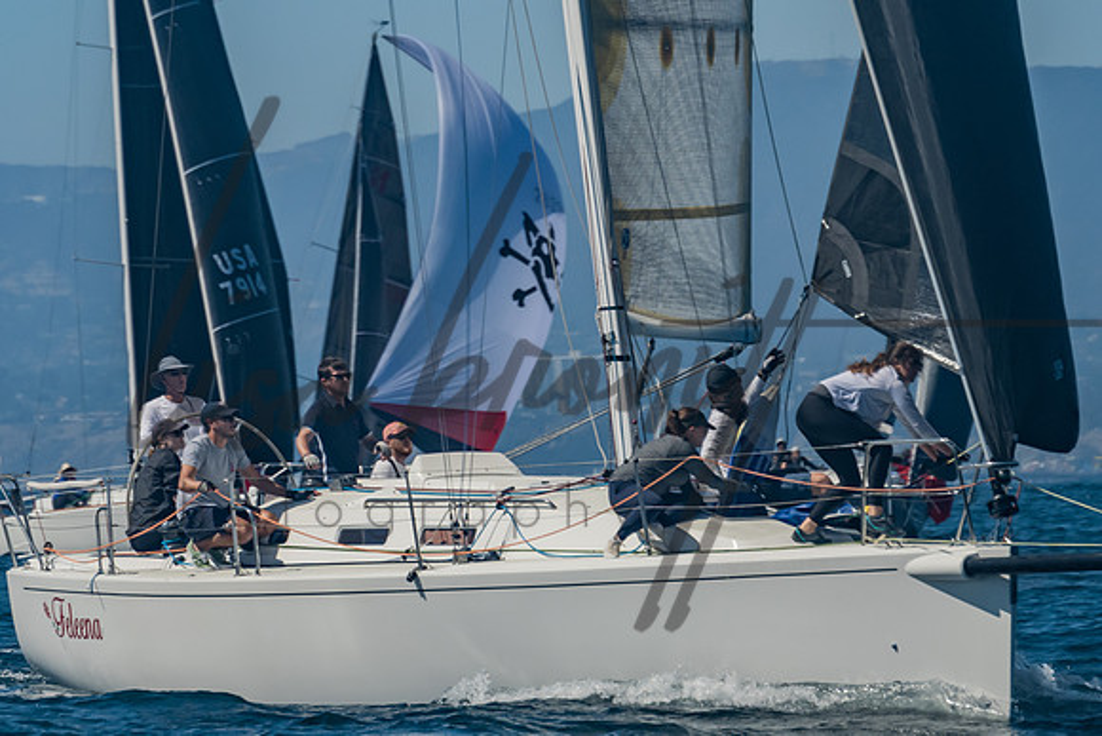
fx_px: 10865
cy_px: 260
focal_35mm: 355
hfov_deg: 5.8
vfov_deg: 3.9
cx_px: 359
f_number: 6.3
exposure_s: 1/1250
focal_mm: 165
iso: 160
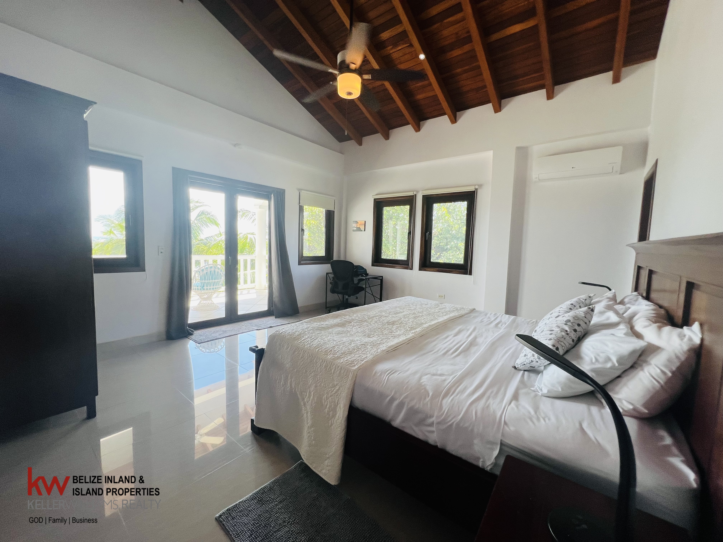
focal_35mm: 13
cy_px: 271
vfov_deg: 89.9
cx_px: 362
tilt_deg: -4.5
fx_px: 272
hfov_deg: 106.2
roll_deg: -1.6
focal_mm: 1.57
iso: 50
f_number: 1.8
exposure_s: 1/120
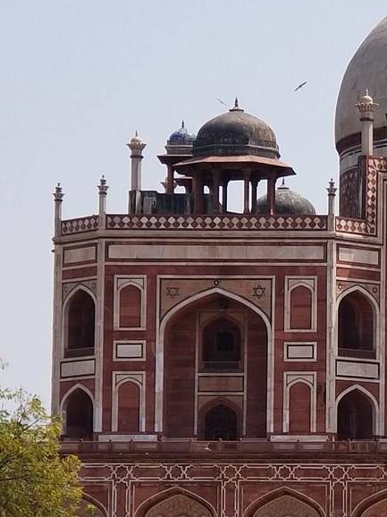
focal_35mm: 180
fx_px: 2685
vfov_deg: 11.0
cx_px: 505
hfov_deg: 8.1
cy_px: 279
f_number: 2.4
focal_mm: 6
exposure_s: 1/1053
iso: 25
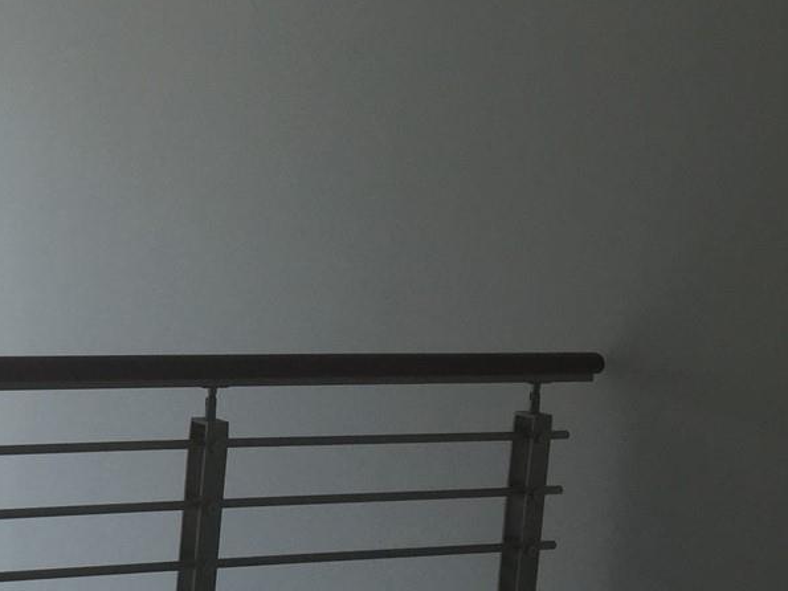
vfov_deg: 18.9
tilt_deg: -6.9
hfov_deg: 22.2
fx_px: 1775
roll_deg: -4.3
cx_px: -261
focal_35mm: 78
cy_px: 337
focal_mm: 4.15
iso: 32
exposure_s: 1/234
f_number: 2.2
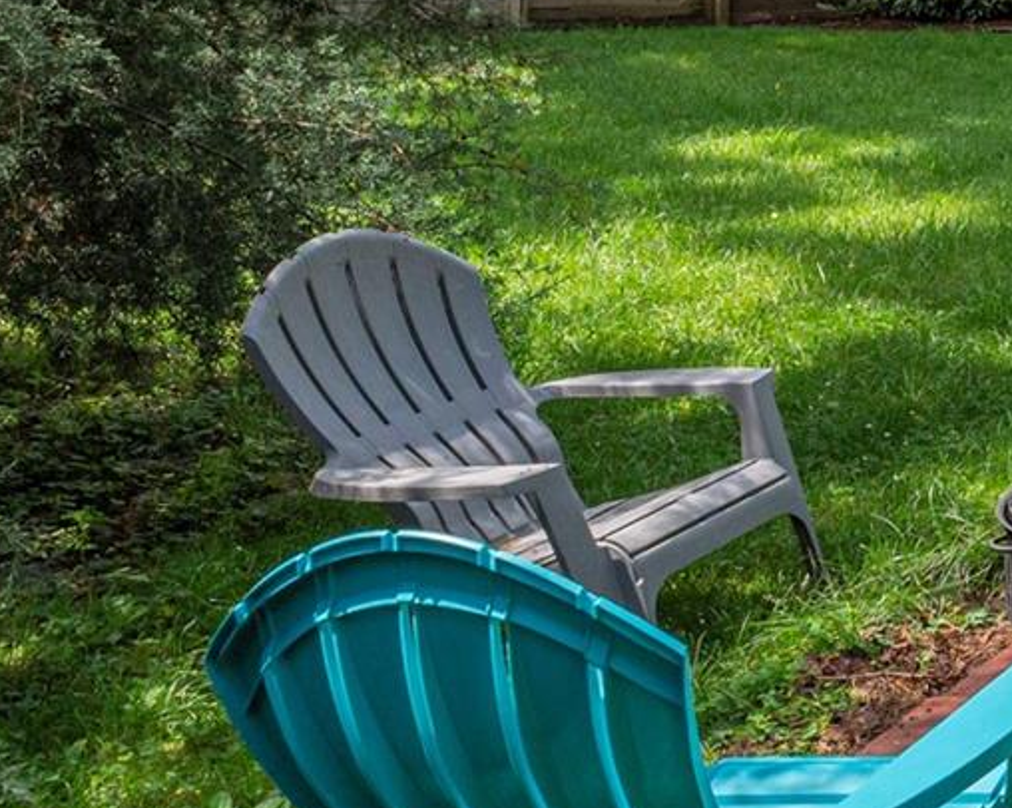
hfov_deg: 21.0
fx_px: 1587
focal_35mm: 53
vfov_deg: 25.3
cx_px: 1891
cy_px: -191
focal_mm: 14
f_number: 8
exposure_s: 1/1600
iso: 320
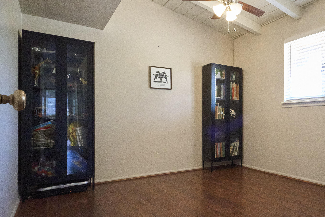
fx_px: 226
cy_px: 119
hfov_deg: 67.2
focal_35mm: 25
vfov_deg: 51.2
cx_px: 242
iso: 32000
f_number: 22
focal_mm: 16
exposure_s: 1/30
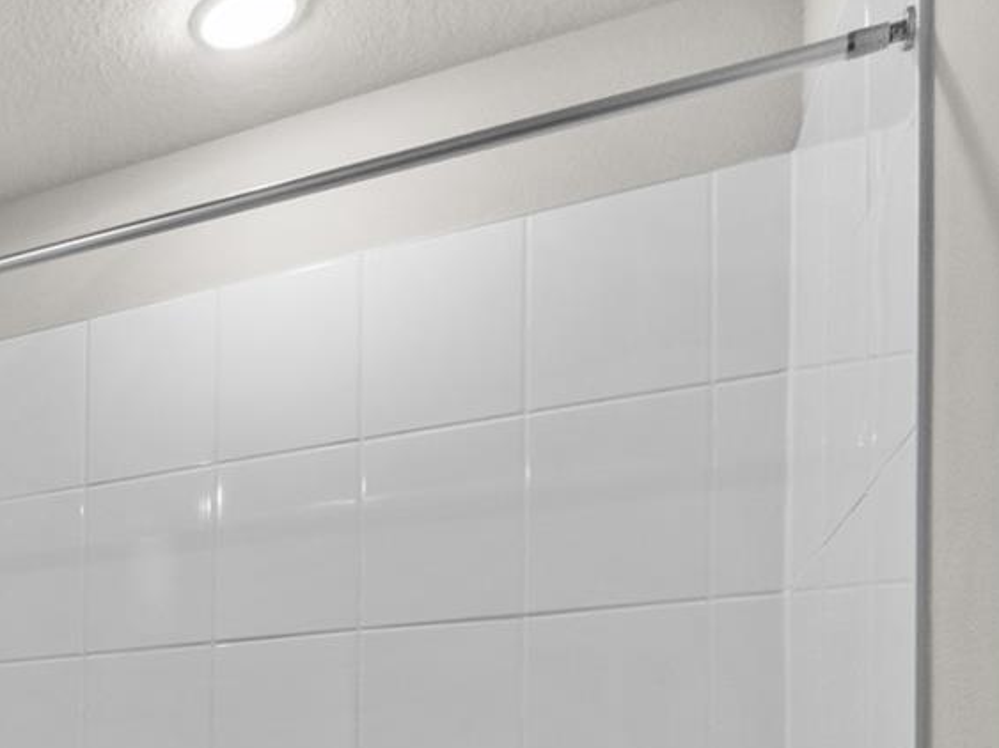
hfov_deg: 32.4
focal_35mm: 41
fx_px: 1183
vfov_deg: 30.0
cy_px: 897
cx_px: -342
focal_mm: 10
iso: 2200
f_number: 7.1
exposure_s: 1/15
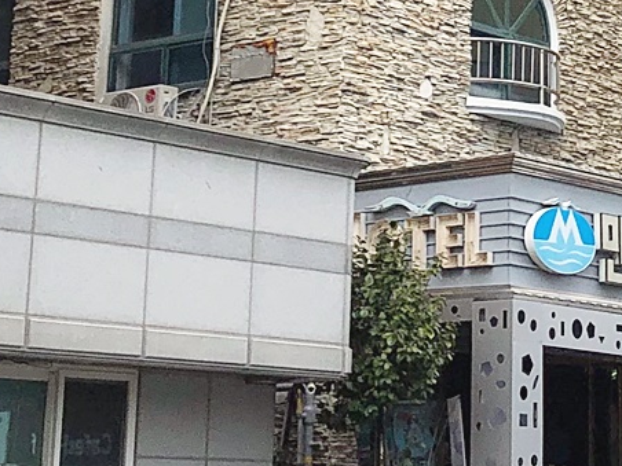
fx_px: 2282
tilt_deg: +17.5
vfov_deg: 11.3
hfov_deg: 15.3
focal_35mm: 127
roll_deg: +0.0
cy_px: -199
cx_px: 618
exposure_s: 1/1091
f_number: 1.8
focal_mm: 3.99
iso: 20
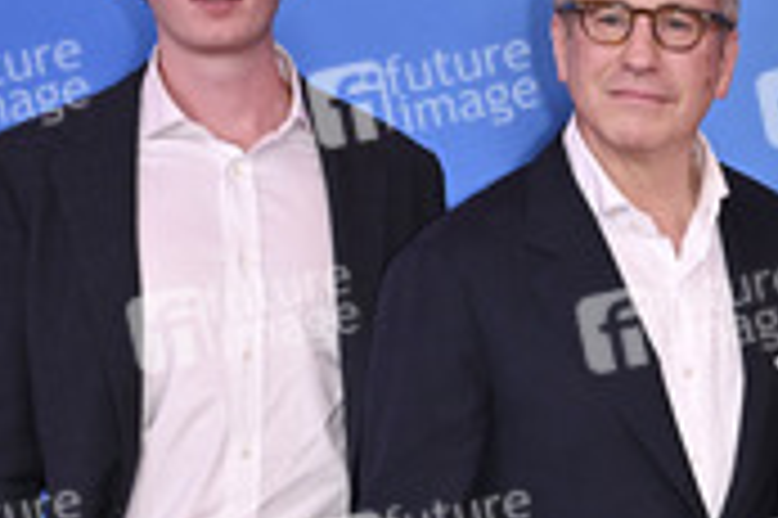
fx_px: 1965
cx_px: 753
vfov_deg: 14.9
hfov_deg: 21.7
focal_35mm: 91
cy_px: 432
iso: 1250
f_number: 6.3
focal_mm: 35
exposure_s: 1/250
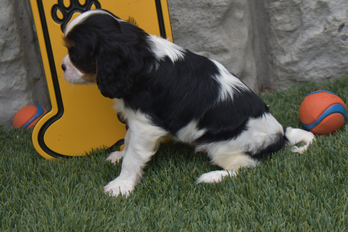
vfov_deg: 16.6
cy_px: 116
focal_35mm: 82
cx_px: 174
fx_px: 797
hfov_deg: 24.6
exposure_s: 1/400
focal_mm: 55
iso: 200
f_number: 5.6
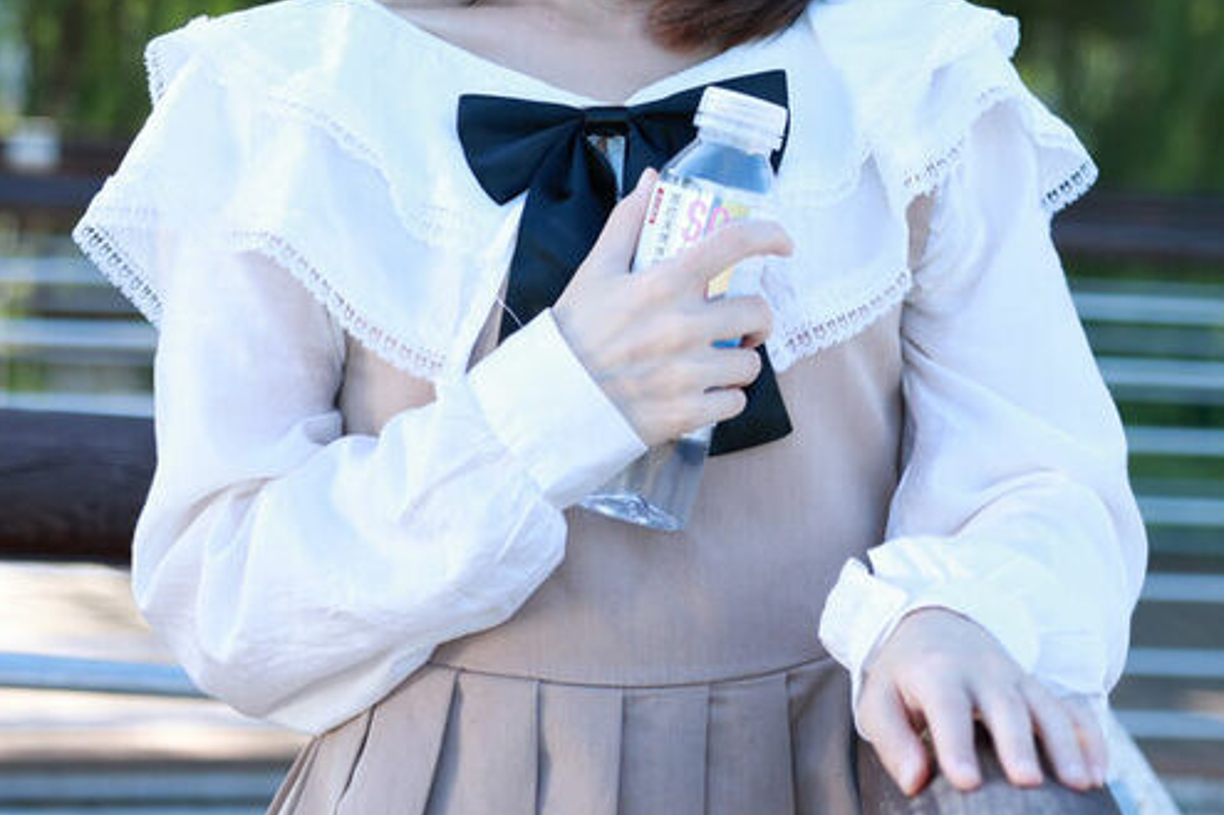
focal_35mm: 102
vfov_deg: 13.3
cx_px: 855
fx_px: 3467
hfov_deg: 19.9
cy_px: 64
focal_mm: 48
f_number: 2.8
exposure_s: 1/250
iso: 100
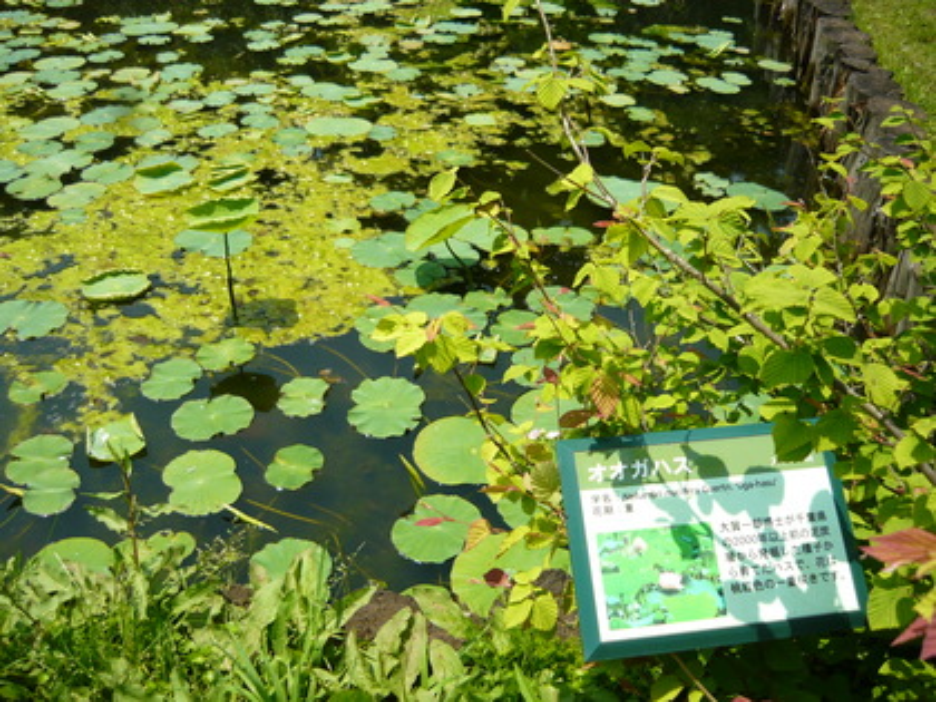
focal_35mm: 33
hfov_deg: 55.4
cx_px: 468
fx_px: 892
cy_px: 351
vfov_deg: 42.9
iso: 100
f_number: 2.8
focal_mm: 5.5
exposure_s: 1/1000
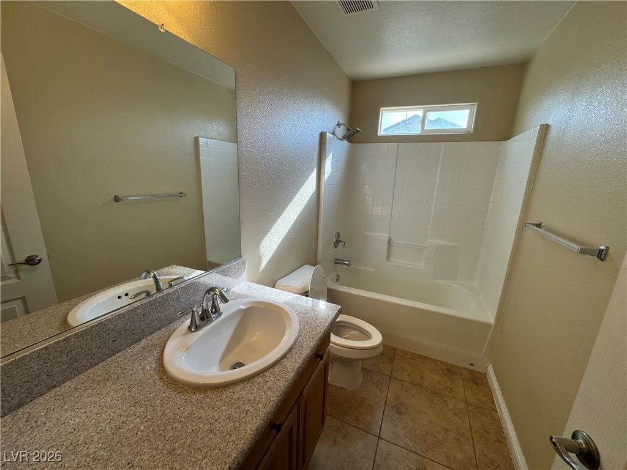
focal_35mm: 14
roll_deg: -2.7
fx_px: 254
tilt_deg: -13.7
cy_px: 235
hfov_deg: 102.1
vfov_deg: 85.7
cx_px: 314
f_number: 2.2
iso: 50
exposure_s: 1/120
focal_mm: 2.22
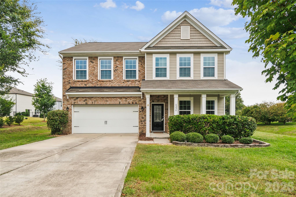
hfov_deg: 81.2
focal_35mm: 21
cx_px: 148
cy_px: 98
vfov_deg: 59.5
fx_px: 173
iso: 100
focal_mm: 14
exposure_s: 1/100
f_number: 5
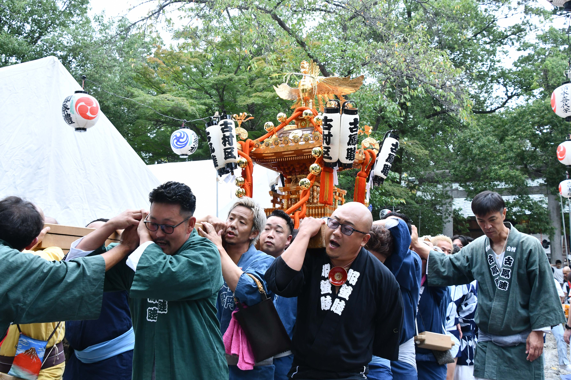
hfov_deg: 53.1
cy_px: 190
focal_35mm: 36
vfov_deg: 36.9
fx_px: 571
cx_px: 286
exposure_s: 1/320
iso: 800
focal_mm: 24
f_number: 7.1
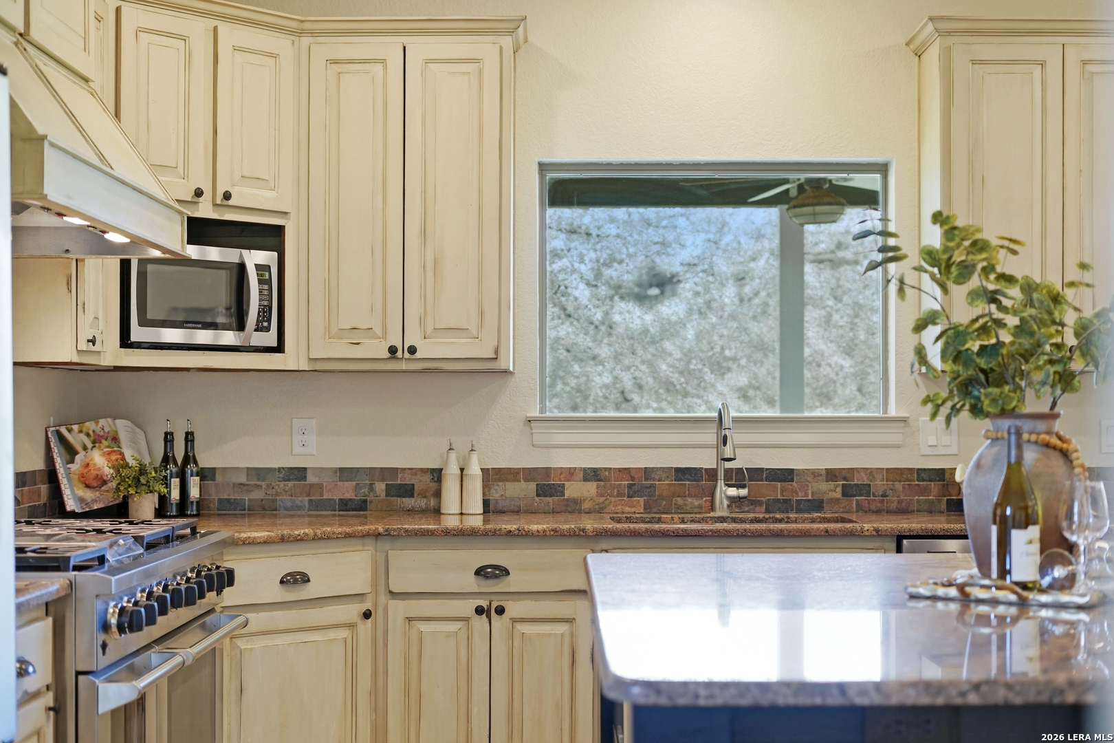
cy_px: 372
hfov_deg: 39.6
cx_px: 557
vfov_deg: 27.0
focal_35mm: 50
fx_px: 1547
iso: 400
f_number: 2.8
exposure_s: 1/60
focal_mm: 50
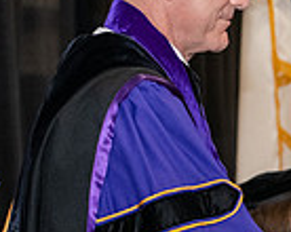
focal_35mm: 277
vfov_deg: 5.6
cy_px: 107
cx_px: 314
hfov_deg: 7.0
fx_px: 2382
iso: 2500
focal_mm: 70
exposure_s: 1/200
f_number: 5
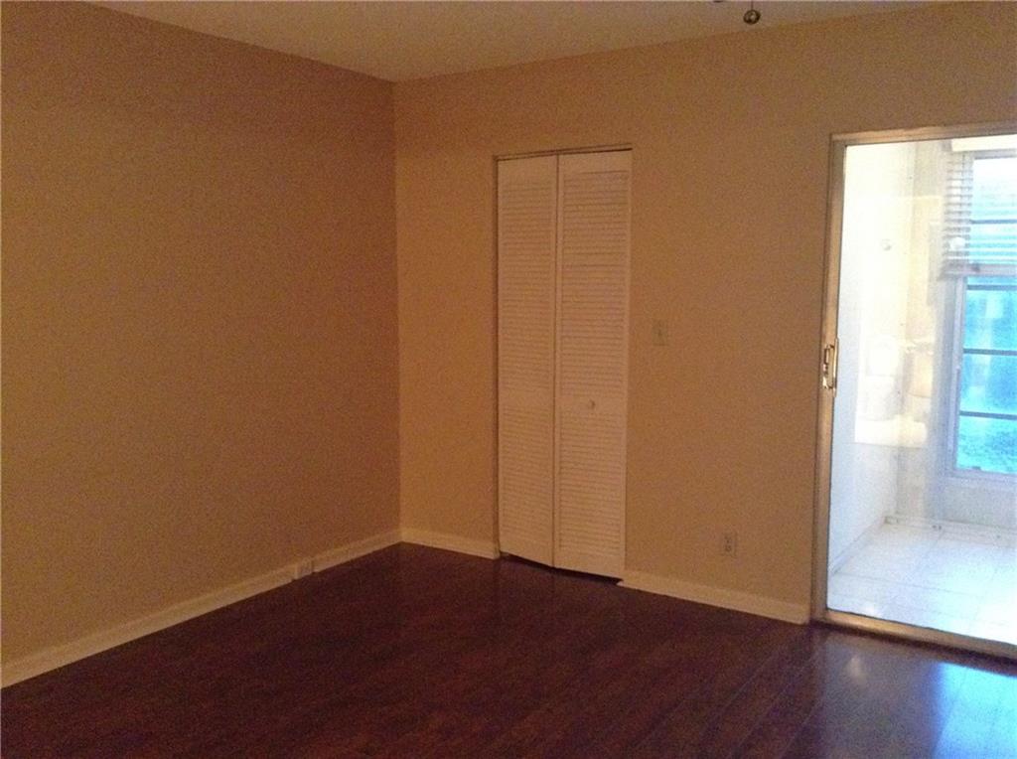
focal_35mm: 33
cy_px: 380
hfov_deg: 55.4
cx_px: 508
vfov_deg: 42.8
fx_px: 968
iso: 640
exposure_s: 1/17
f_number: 2.4
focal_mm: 3.3
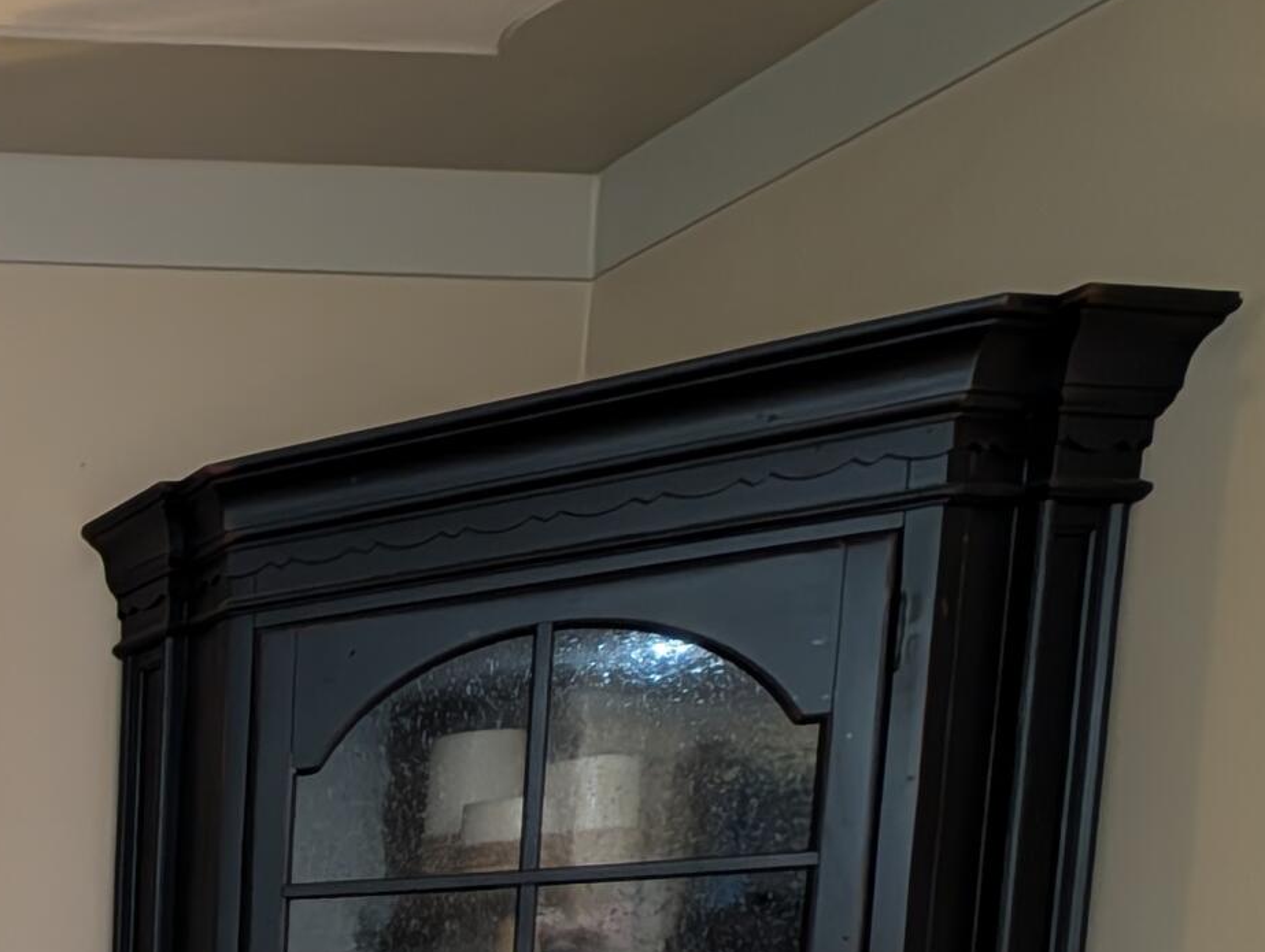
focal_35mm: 39
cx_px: -702
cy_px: 1203
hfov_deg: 27.9
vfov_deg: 30.2
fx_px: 1427
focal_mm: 2.02
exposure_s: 1/23.8
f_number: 1.7
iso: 94
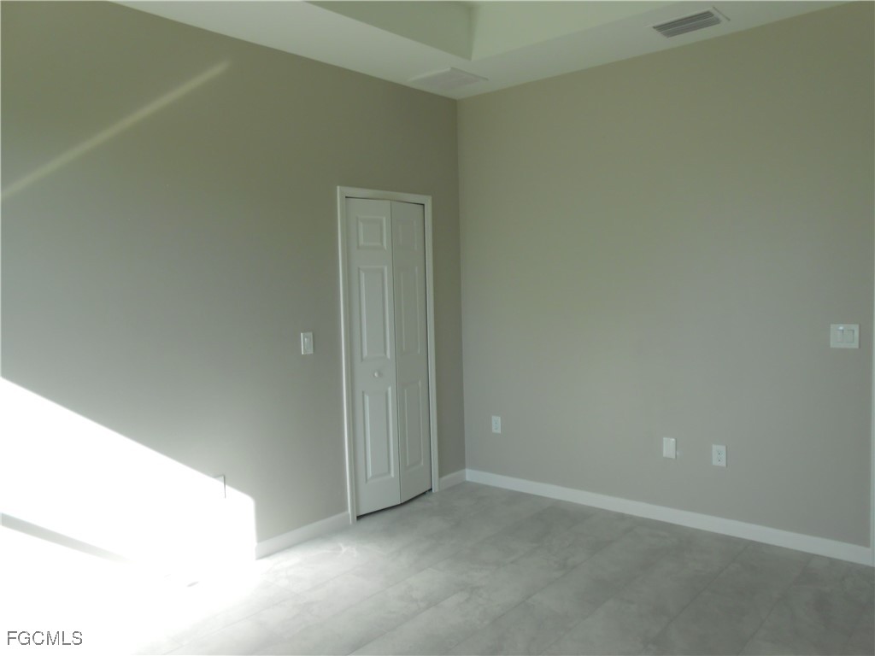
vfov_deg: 53.1
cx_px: 438
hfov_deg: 67.3
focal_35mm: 26
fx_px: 657
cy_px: 328
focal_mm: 4.6
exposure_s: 1/60
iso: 80
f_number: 3.5
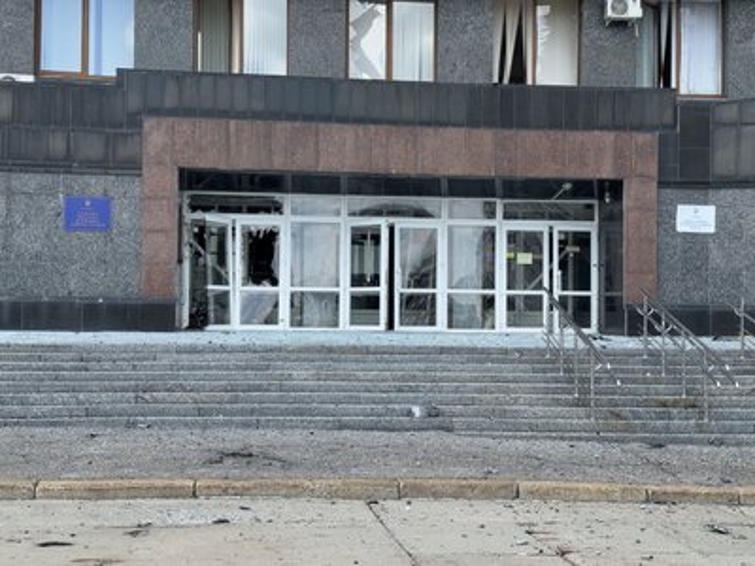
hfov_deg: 39.7
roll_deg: +0.0
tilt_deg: +2.2
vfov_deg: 30.3
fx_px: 1047
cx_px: 378
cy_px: 283
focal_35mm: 48
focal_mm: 6.76
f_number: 1.78
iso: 64
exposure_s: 1/1681
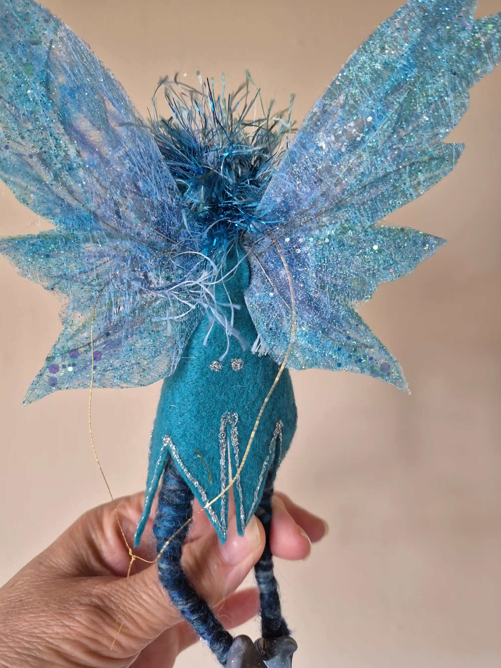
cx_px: 250
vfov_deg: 73.9
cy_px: 334
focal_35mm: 23
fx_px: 444
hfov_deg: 58.9
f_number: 1.8
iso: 250
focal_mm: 5.4
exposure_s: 1/100
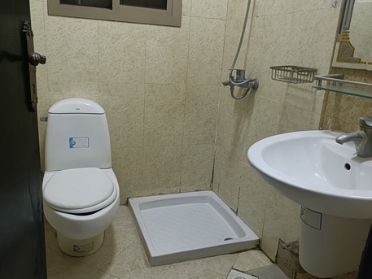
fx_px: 312
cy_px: 140
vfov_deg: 48.2
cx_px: 186
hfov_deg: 61.6
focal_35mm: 29
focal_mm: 4.7
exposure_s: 1/99.9
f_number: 1.7
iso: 1083
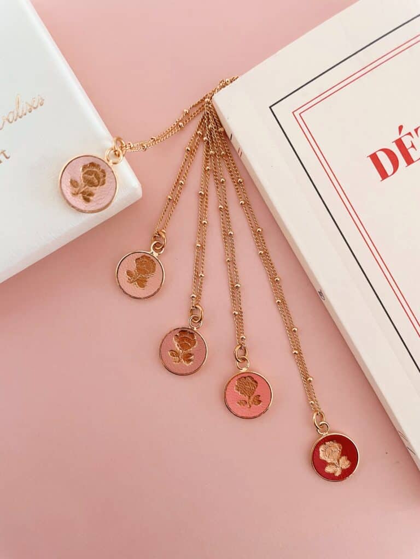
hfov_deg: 53.1
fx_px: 421
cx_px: 210
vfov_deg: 67.3
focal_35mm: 26
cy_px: 280
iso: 200
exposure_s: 1/60
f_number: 1.6
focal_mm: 4.2
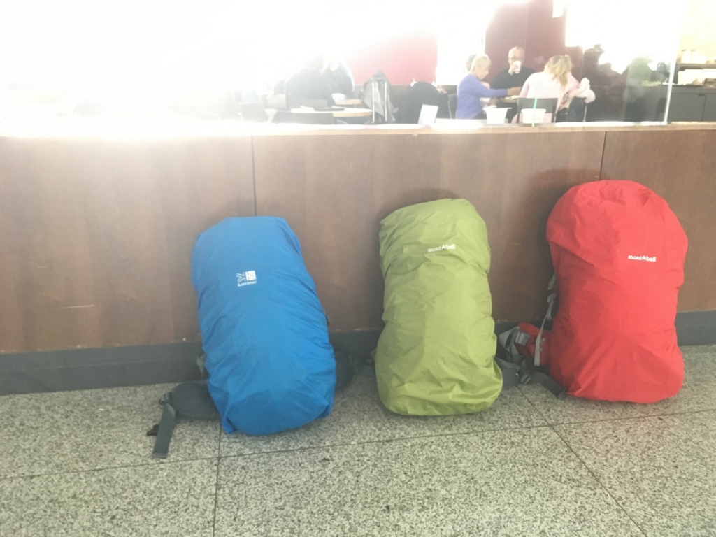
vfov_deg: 48.2
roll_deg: -1.0
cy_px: 268
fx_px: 600
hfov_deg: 61.7
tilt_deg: -18.8
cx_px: 358
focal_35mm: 29
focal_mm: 4.15
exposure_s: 1/17
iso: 250
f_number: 2.2
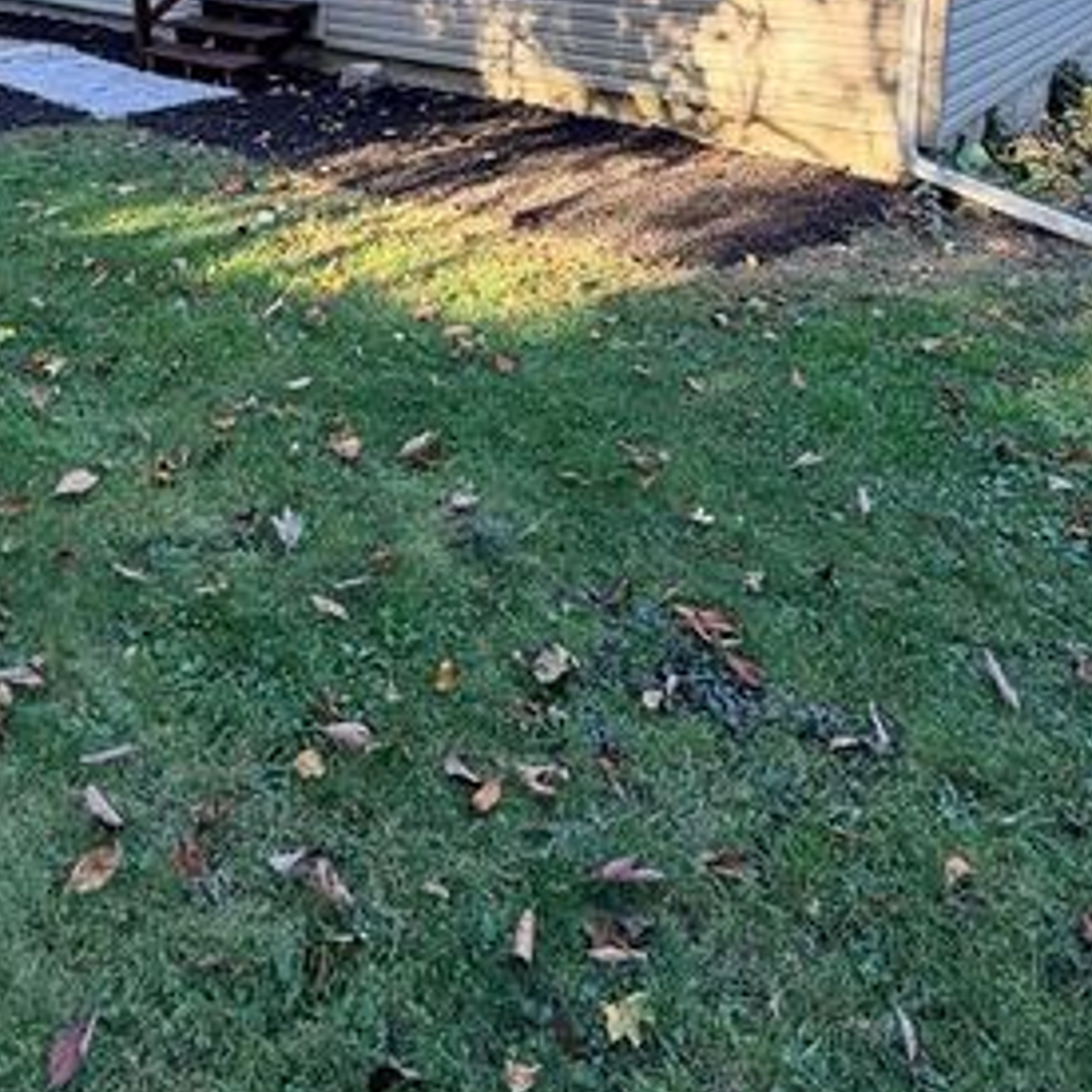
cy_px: 58
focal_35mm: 30
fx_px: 1071
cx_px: 401
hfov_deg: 53.4
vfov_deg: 47.1
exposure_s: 1/148
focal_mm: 2.22
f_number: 2.2
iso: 50
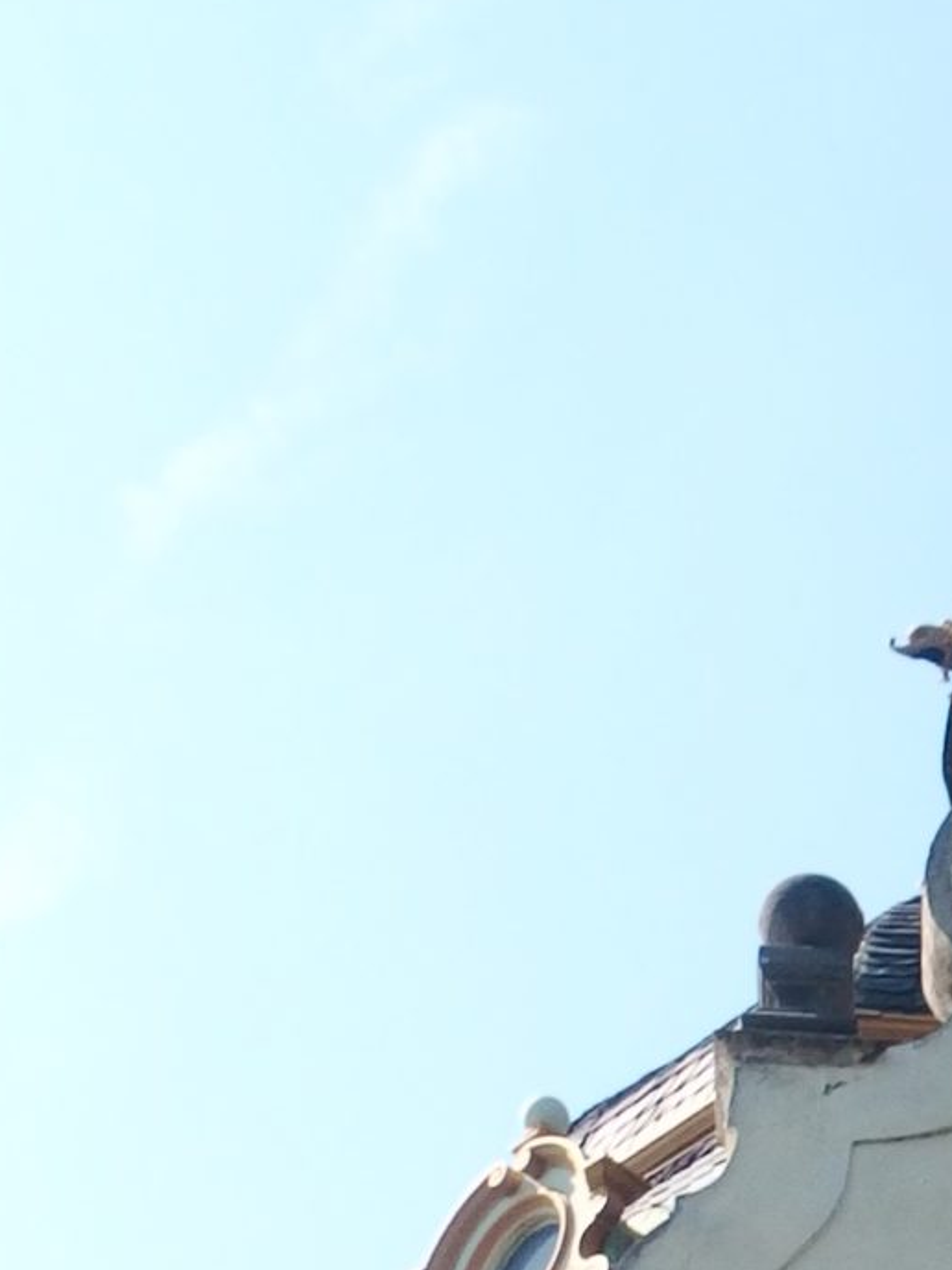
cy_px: 1923
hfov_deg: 12.0
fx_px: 4364
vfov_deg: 15.3
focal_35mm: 119
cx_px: 1363
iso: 100
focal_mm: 5.6
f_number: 3.5
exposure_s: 1/800
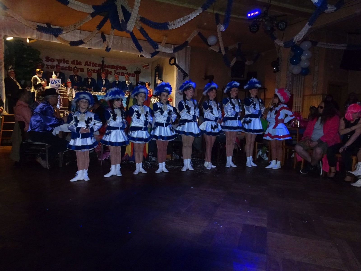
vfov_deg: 56.8
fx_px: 250
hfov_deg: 71.6
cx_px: 180
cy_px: 136
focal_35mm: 24
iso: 800
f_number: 3.5
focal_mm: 4.1
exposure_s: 1/80
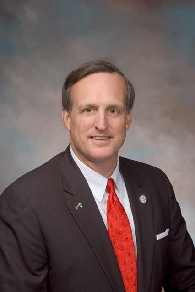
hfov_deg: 13.0
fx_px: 854
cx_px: 98
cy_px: 146
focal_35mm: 105
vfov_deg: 19.5
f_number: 13
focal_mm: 70
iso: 200
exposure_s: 1/160
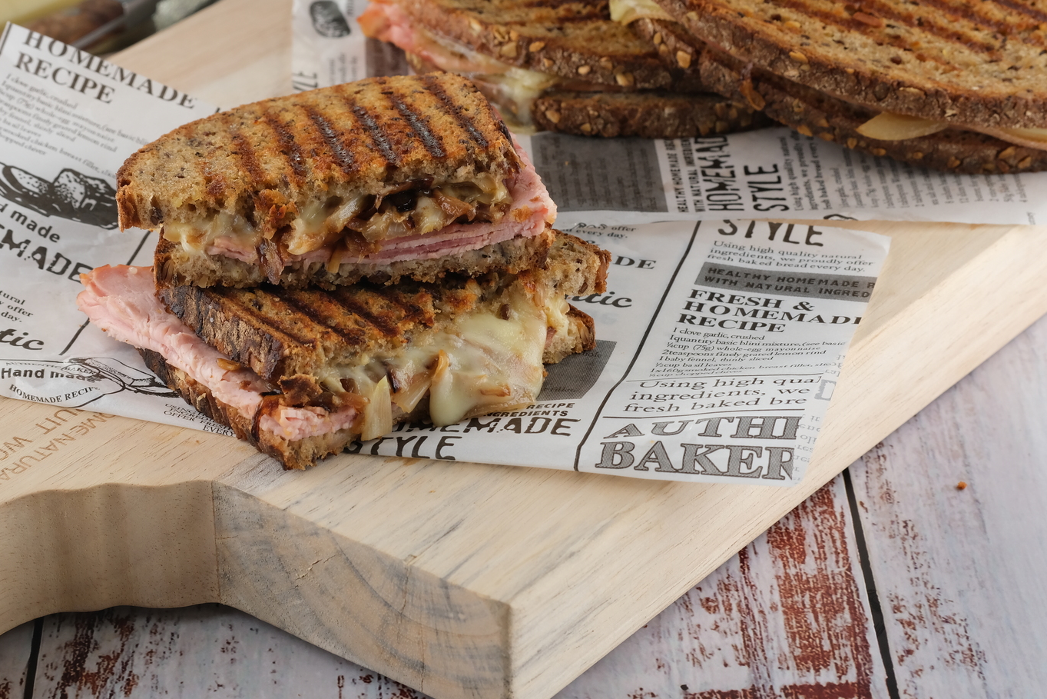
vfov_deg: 13.3
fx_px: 2996
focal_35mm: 103
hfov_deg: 19.8
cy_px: 301
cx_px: 515
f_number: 9
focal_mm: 60
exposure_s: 1/125
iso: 400
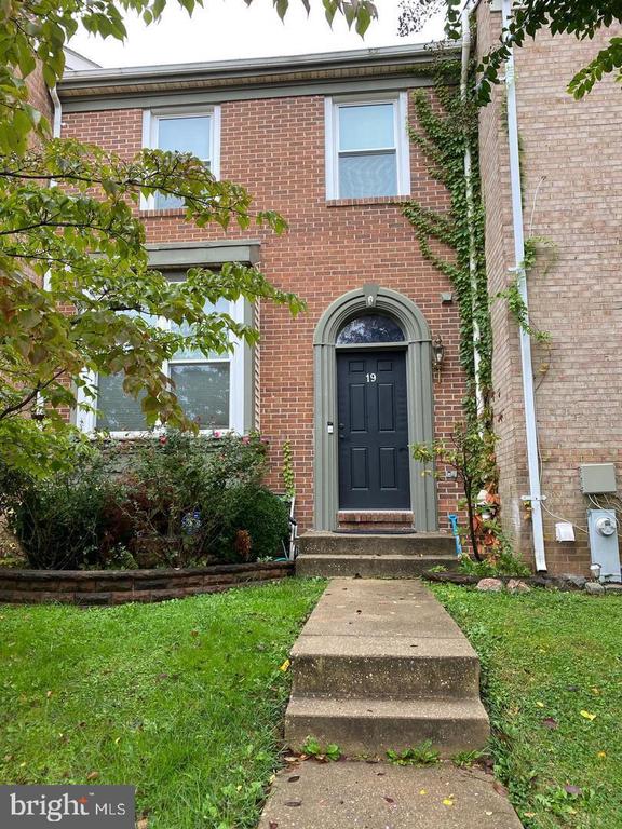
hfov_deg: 53.1
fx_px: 623
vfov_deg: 67.3
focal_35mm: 26
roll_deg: -1.6
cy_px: 414
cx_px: 311
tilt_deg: +9.7
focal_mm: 4.25
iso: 32
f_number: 1.8
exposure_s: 1/129
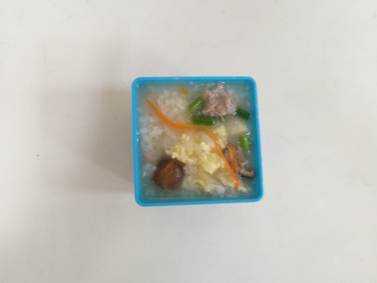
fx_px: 283
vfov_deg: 53.1
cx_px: 188
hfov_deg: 67.3
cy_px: 142
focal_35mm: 26
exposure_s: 1/60
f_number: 1.7
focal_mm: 3.93
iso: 200
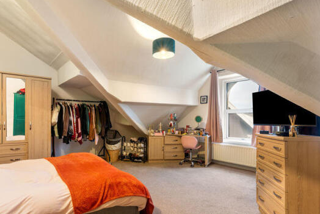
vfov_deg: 61.6
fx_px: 178
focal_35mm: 20
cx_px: 136
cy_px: 126
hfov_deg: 83.4
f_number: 9
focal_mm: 16
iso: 250
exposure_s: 2.5
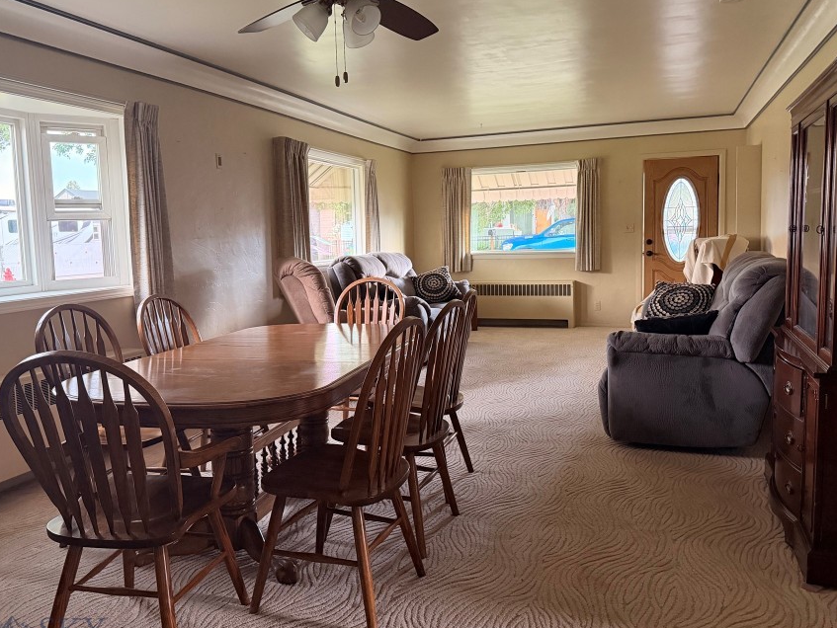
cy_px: 294
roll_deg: +1.2
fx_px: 702
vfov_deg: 48.2
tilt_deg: -5.3
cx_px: 420
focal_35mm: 29
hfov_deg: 61.6
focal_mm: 6.76
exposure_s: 1/50
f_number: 1.78
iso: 800
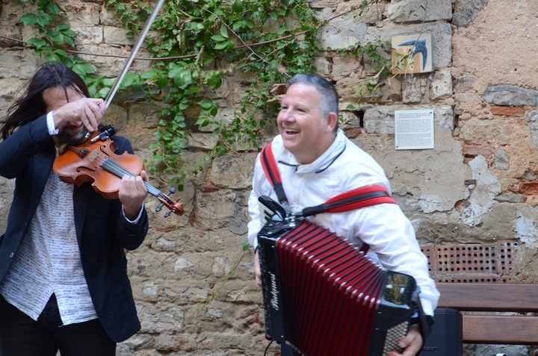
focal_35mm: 129
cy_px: 178
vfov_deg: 10.6
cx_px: 269
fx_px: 1924
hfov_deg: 15.9
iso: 800
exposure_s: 1/80
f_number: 5.6
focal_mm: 86
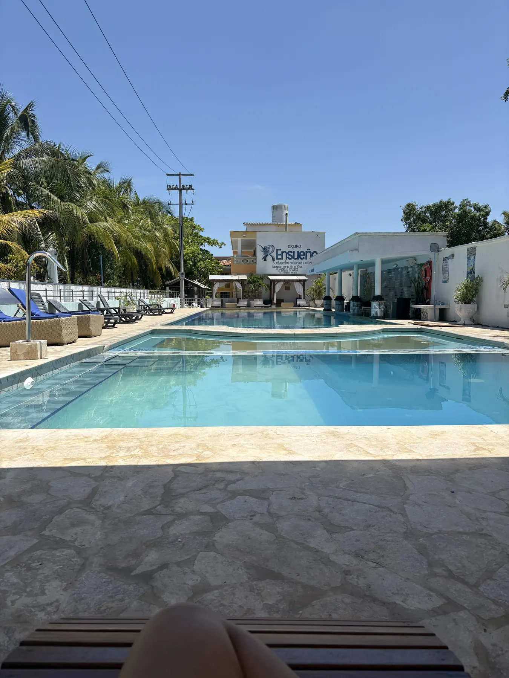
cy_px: 339
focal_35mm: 26
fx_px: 510
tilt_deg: -4.6
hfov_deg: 53.1
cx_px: 254
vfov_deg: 67.3
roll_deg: -0.2
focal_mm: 5.96
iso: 50
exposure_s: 1/4950
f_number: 1.6
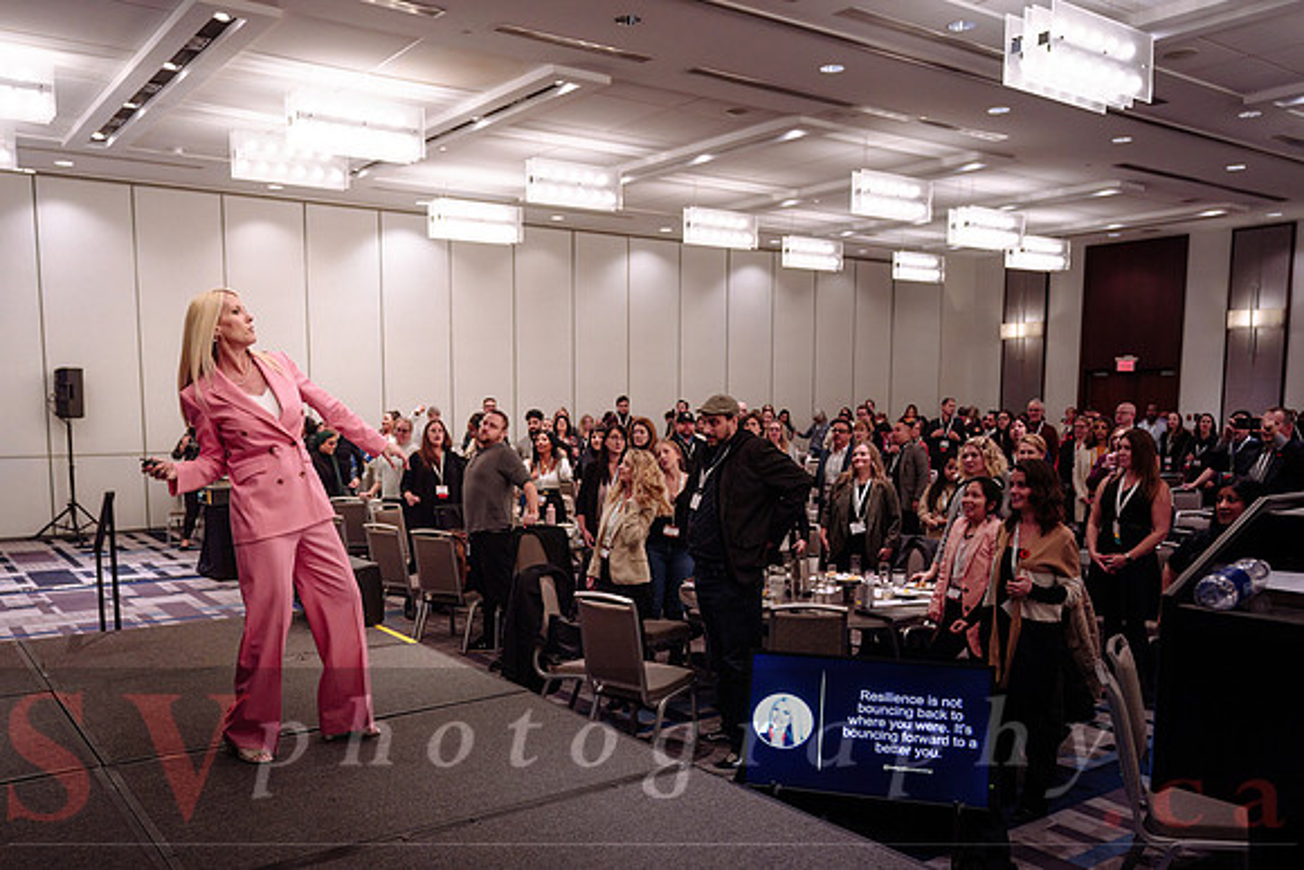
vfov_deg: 44.1
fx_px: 1067
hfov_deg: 62.8
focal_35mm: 29
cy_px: 534
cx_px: 608
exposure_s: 1/125
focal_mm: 24
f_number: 2.8
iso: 1600
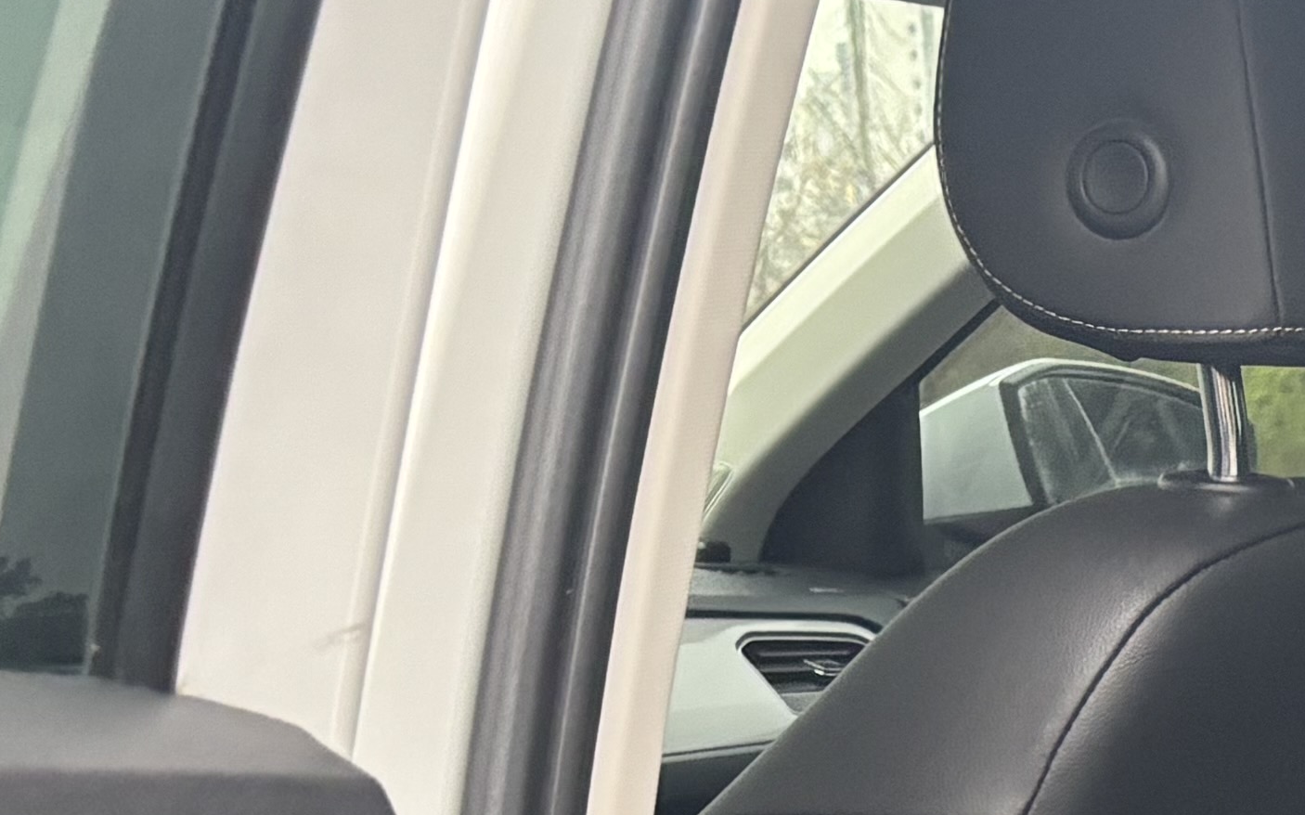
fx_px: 3982
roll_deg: +1.1
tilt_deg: -11.7
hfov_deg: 16.8
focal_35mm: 112
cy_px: 1313
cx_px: 1997
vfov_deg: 11.1
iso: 250
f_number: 1.6
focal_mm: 5.96
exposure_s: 1/60
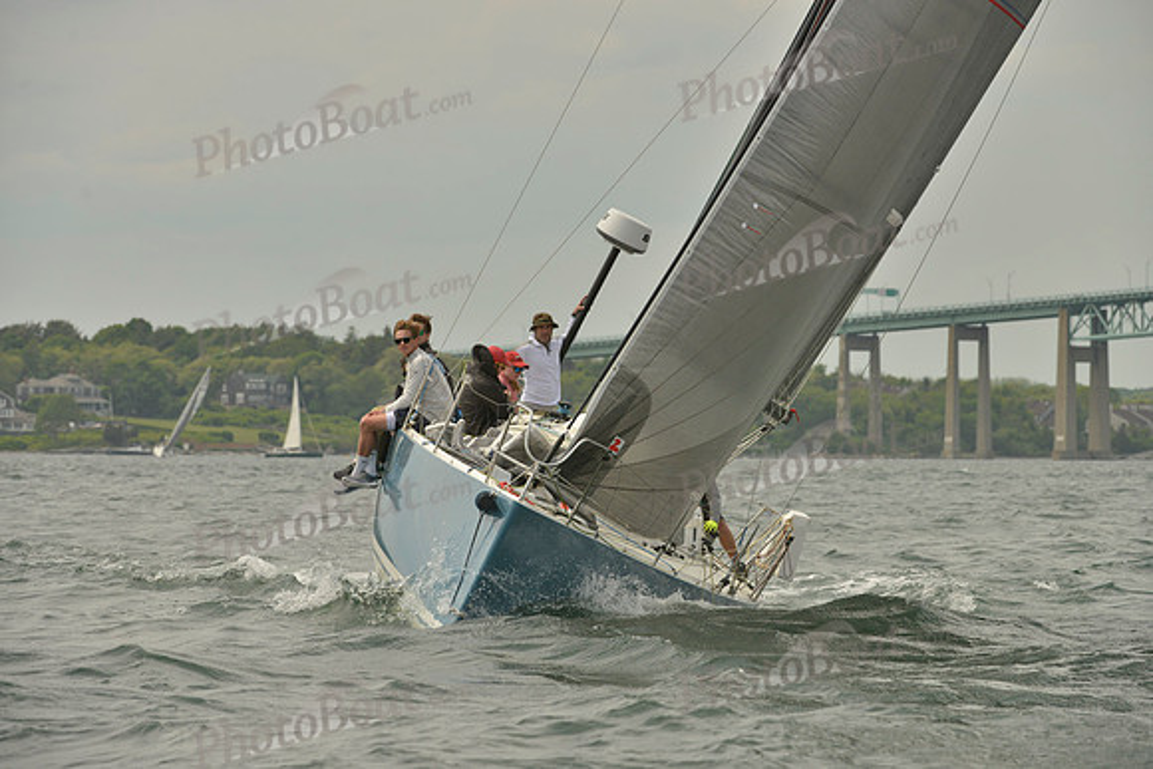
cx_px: 576
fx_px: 6407
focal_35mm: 200
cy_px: 384
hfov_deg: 10.3
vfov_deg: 6.9
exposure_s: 1/1250
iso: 280
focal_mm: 200
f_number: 8
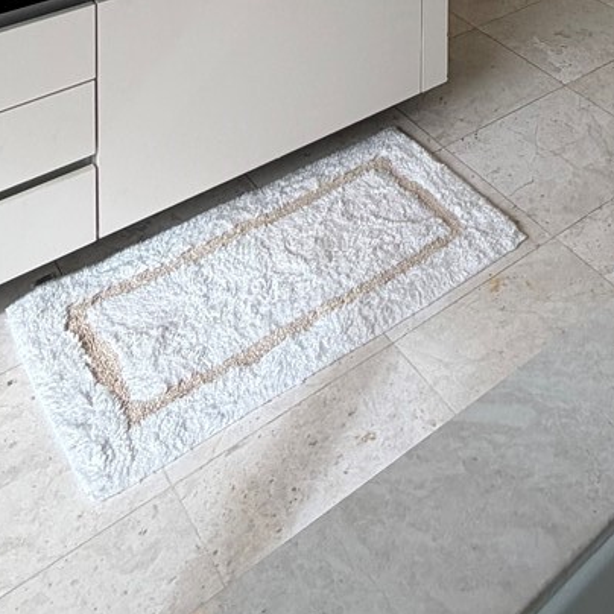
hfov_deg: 32.6
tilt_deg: -3.3
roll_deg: -0.8
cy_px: -401
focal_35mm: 49
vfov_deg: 23.7
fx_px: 983
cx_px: 576
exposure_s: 1/120
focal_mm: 2.22
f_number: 2.2
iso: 25
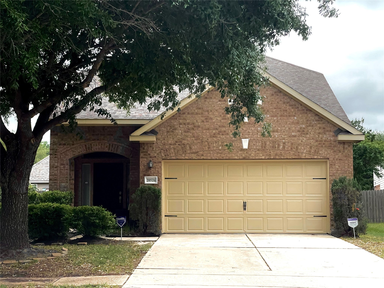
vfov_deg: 22.9
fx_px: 710
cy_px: 144
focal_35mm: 64
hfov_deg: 30.3
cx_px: 192
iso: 400
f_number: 2.2
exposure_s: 1/60
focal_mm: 7.5
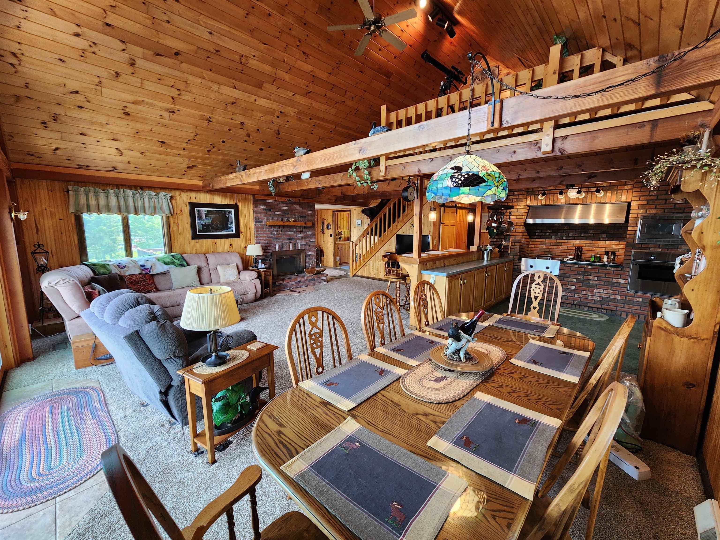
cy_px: 270
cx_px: 360
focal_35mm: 13
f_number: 2.2
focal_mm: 2.2
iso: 125
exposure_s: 1/60
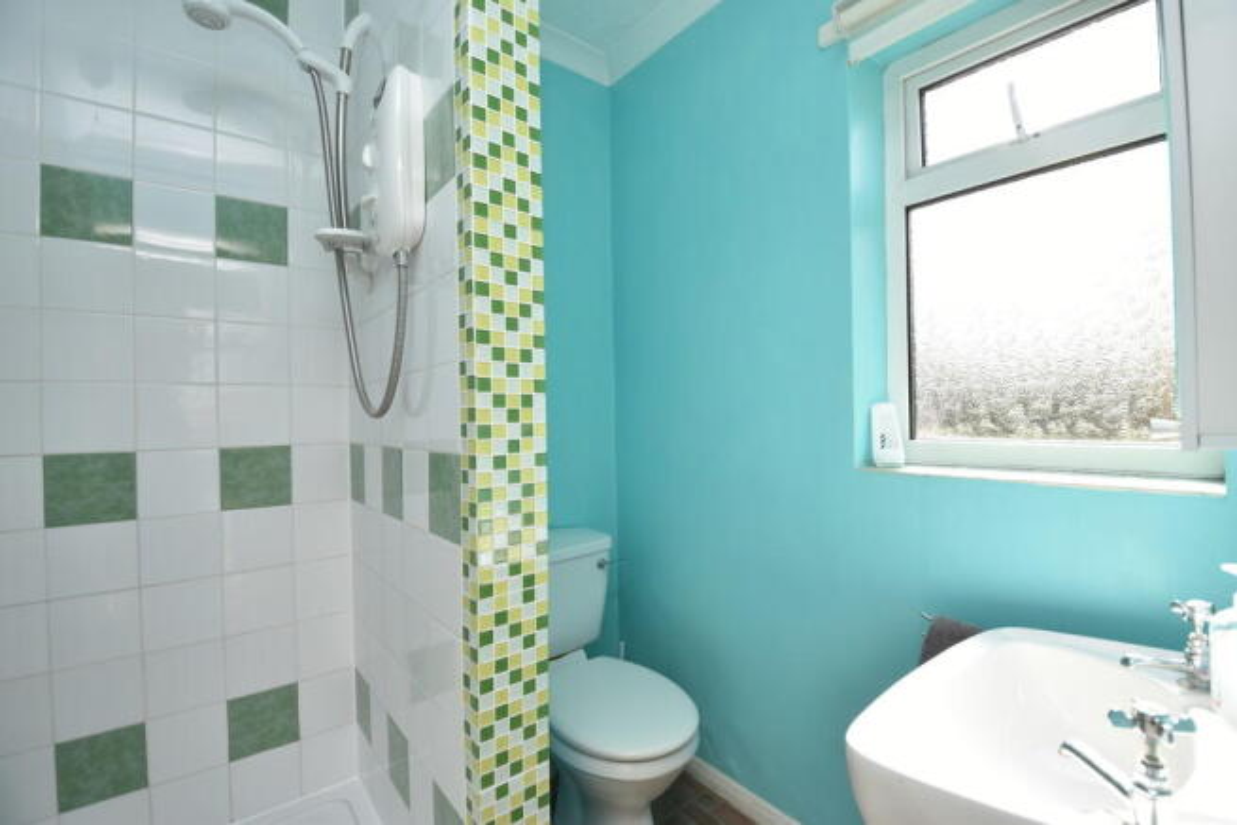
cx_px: 618
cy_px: 412
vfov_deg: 77.4
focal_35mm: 15
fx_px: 515
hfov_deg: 100.4
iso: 180
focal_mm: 10
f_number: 5
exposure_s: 1/200
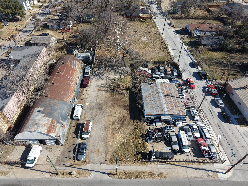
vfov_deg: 56.8
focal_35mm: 24
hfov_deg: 71.6
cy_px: 93
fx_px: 172
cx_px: 124
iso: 150
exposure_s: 1/3000
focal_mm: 8.67
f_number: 1.8
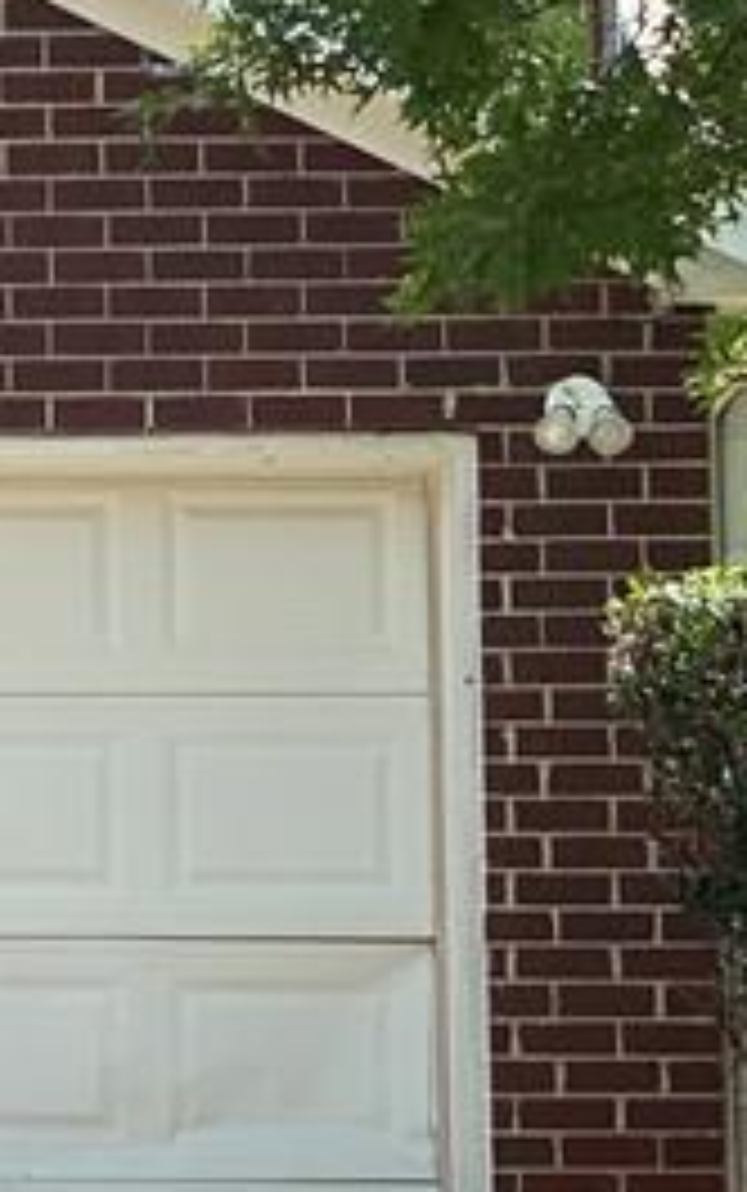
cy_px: 670
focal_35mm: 213
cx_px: -1228
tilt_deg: +5.8
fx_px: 6927
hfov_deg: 5.9
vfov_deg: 9.8
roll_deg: -1.5
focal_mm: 6
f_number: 2
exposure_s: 1/516
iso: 20
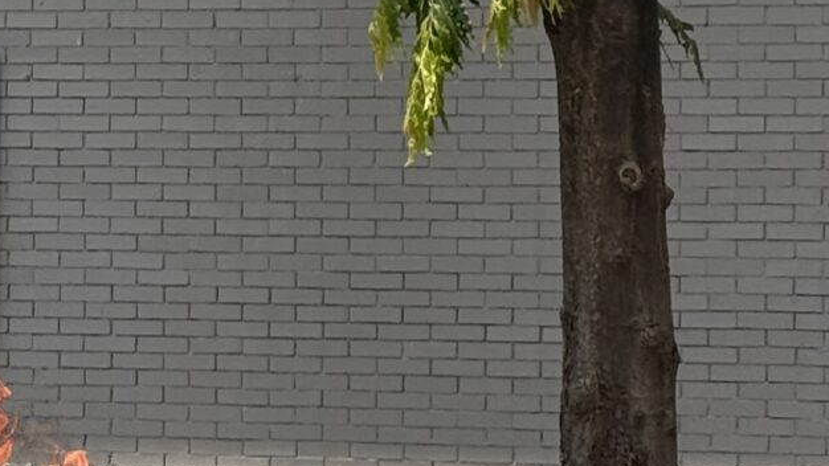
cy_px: 282
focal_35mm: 214
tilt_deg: +1.1
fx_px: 4704
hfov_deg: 9.9
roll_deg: -1.2
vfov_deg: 5.7
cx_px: 979
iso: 100
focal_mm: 6.76
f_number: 1.78
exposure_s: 1/3226
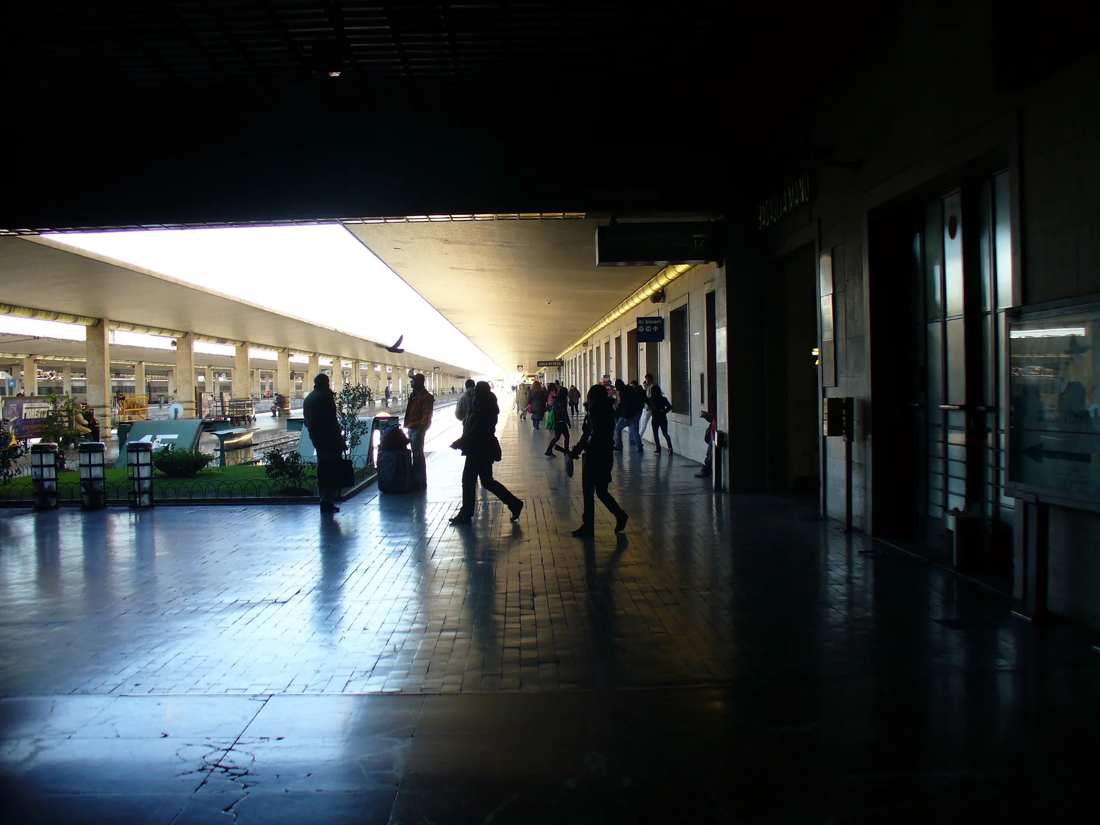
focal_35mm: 37
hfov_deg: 50.1
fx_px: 1176
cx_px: 550
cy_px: 412
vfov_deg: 38.7
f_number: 2.8
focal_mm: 6.1
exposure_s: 1/160
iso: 80
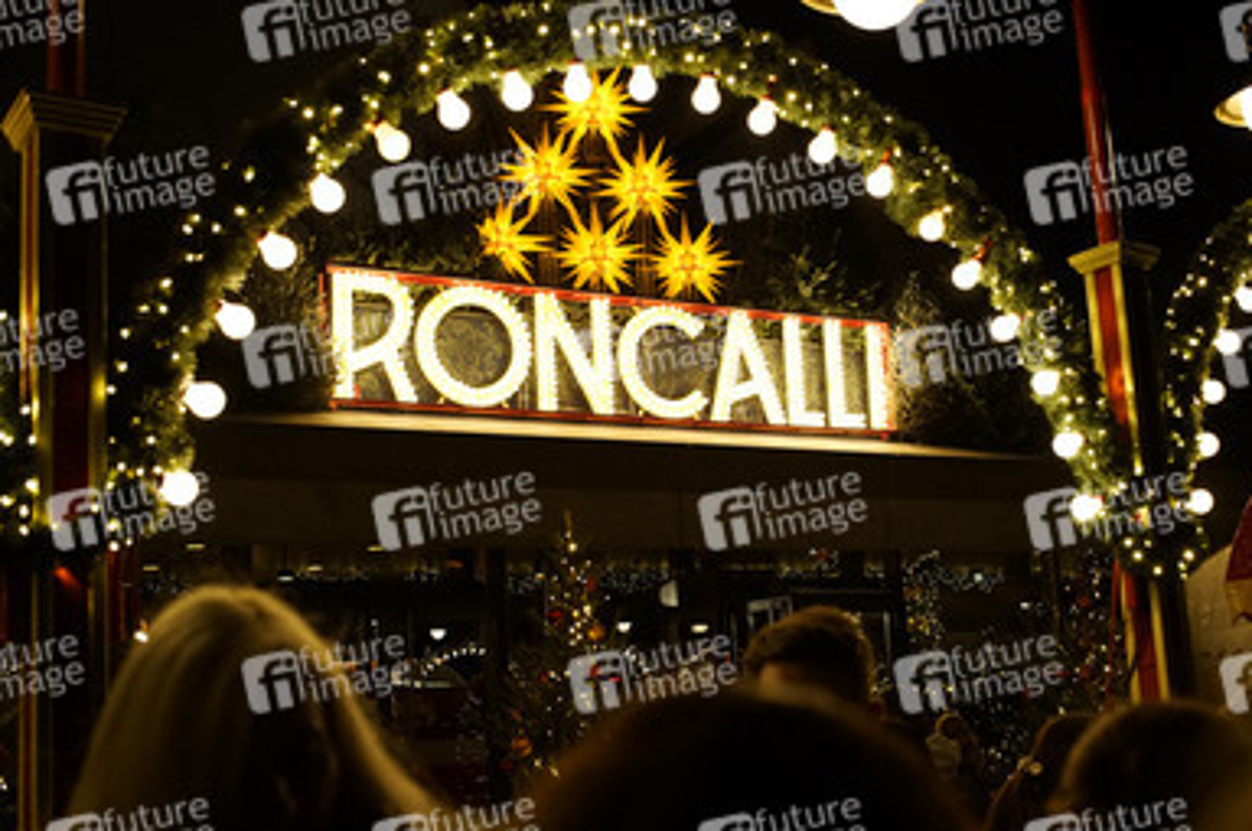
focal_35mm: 47
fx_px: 1632
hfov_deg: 41.9
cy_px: 430
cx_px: 696
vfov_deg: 28.6
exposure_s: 1/200
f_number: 4
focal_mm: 40
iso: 1600
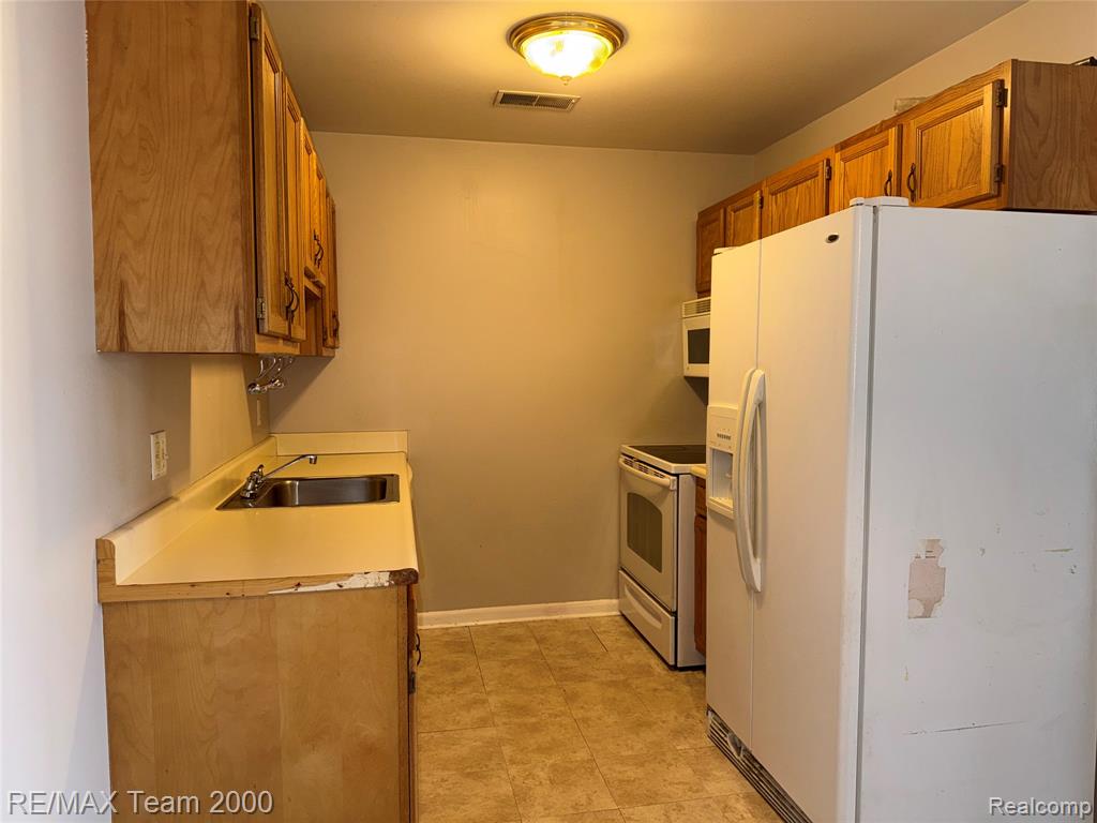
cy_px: 412
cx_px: 548
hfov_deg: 71.6
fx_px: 761
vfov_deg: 56.8
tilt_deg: -3.2
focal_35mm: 24
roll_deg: -0.3
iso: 64
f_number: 1.78
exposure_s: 1/30
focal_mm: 6.76
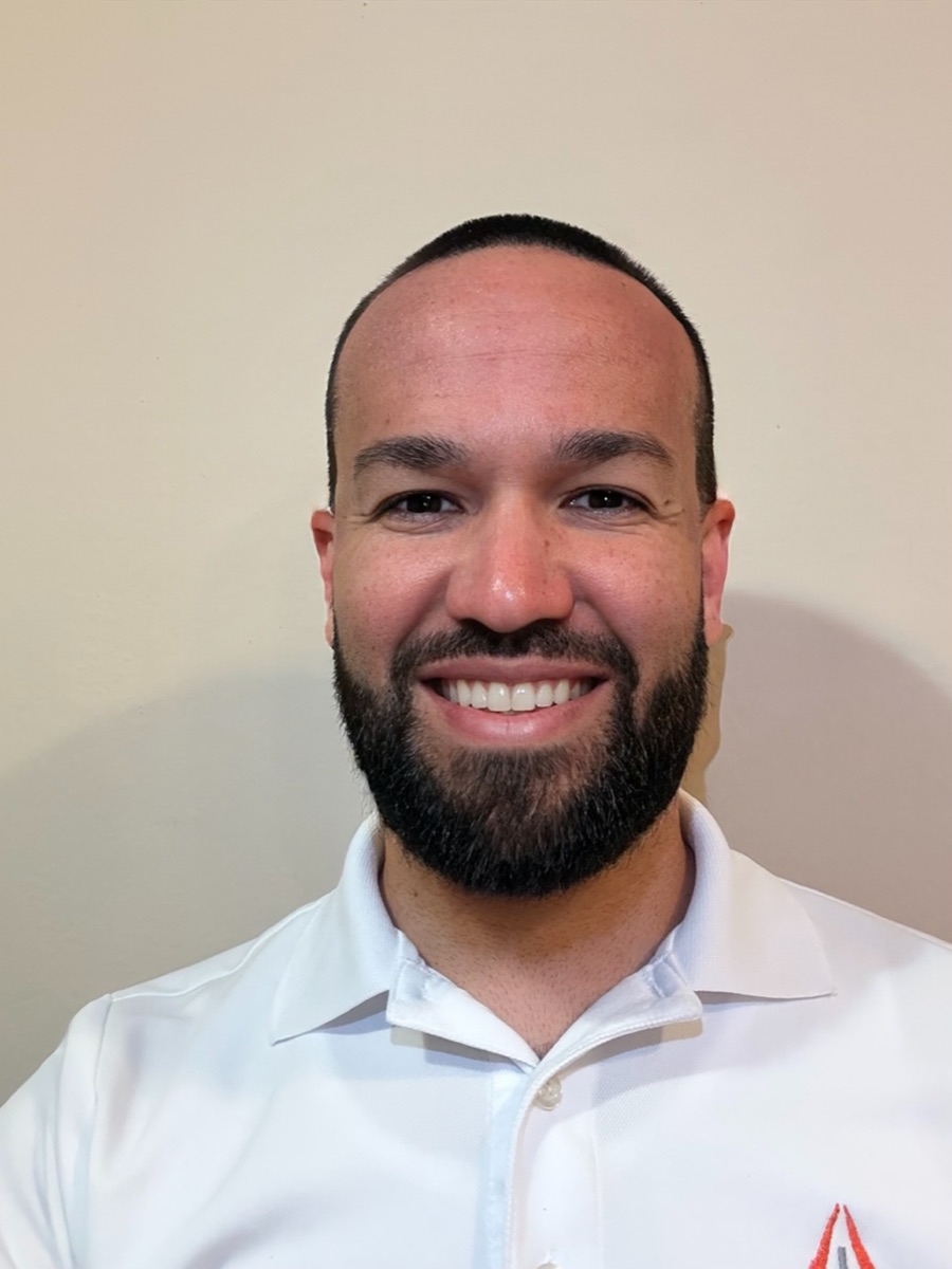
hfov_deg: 46.8
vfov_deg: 60.0
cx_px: 476
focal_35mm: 30
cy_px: 634
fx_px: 1100
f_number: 1.9
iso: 400
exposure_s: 1/30
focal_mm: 2.69
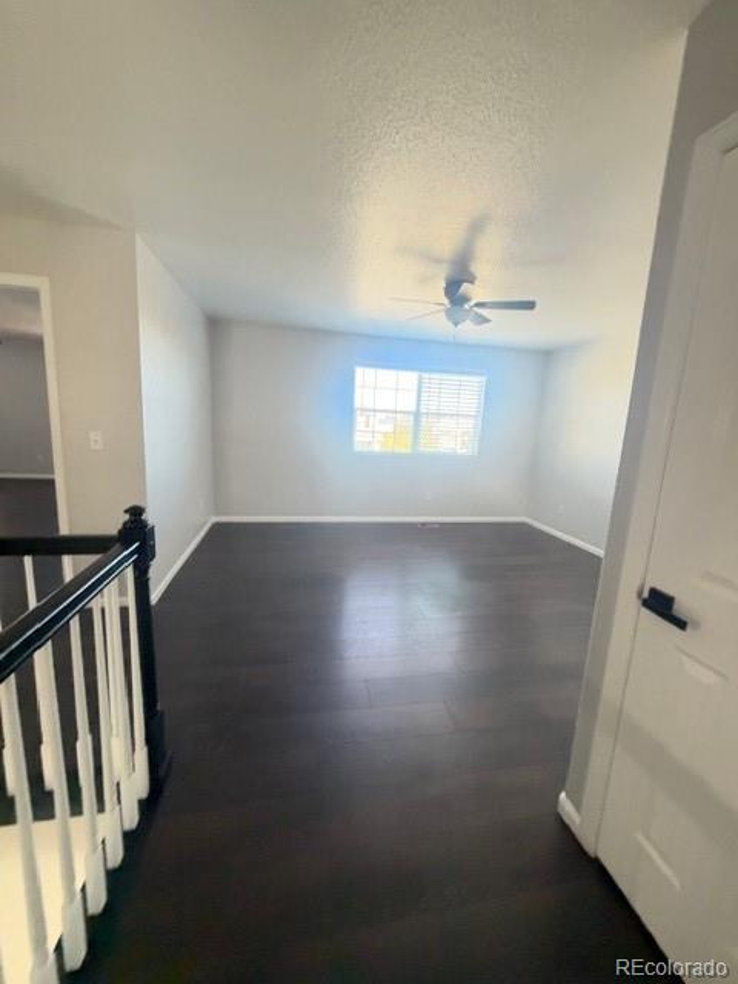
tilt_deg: -8.7
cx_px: 369
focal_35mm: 14
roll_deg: -2.6
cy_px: 492
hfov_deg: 85.7
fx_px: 398
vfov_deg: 102.1
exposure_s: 1/60
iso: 640
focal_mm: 2.22
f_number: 2.2
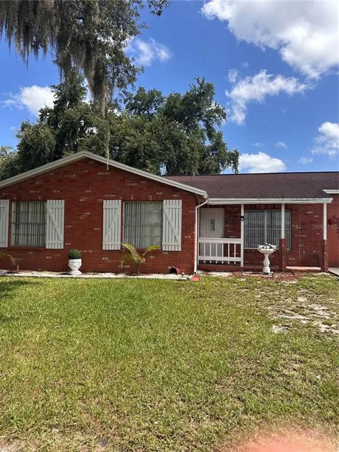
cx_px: 170
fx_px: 313
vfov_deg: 71.6
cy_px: 226
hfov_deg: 56.8
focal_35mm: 24
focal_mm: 6.86
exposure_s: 1/3247
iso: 80
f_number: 1.78
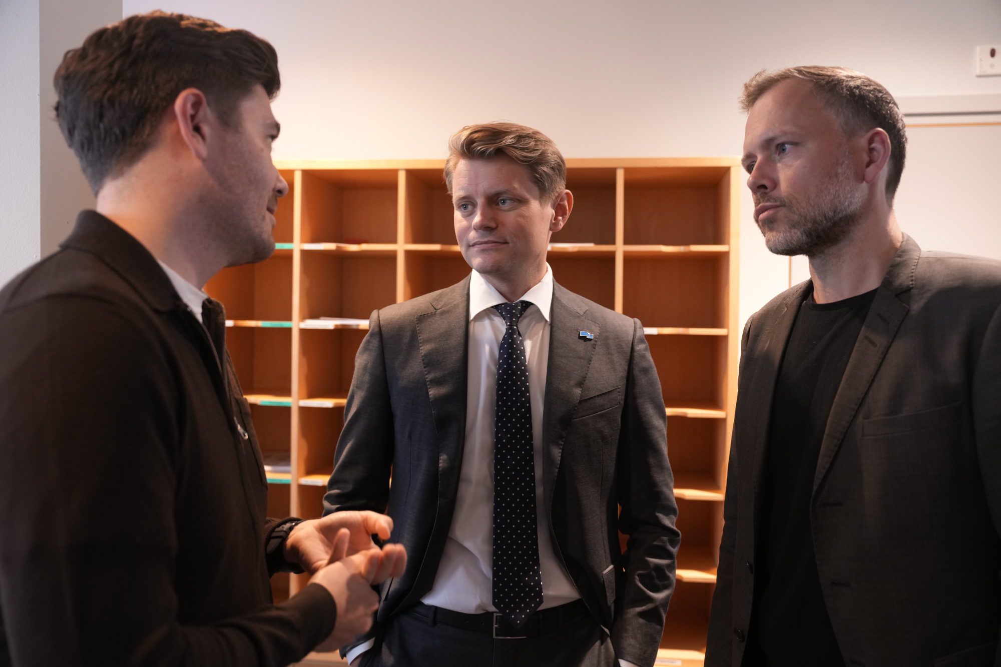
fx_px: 890
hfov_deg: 58.7
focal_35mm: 32
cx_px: 500
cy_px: 334
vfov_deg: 41.1
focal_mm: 32
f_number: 2.8
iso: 1600
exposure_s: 1/60
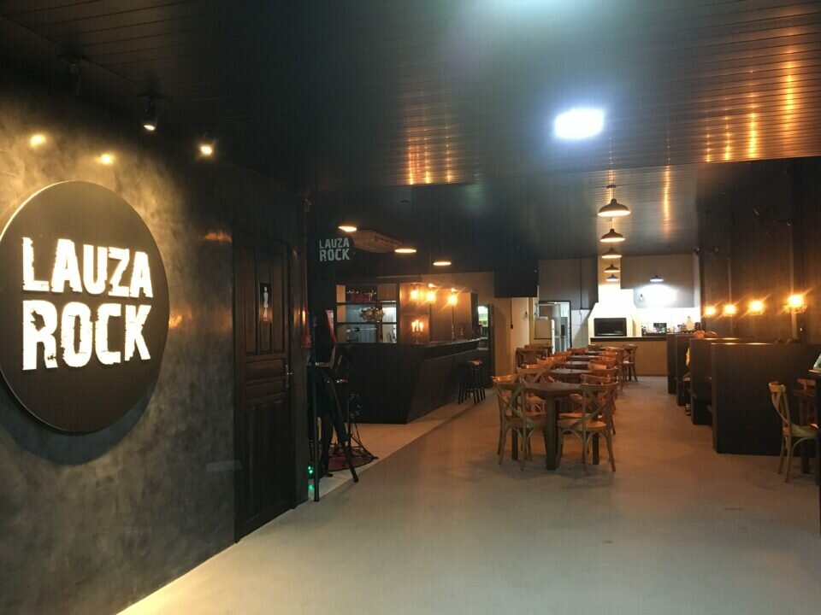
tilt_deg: +2.8
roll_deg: +1.2
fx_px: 688
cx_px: 410
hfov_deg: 61.7
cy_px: 308
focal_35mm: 29
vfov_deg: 48.2
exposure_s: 1/15
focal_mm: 4.15
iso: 250
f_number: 2.2
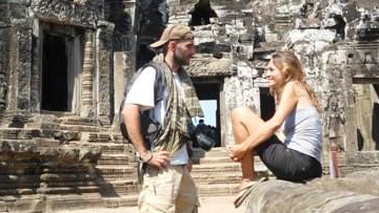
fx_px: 593
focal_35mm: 59
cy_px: 58
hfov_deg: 35.4
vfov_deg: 20.3
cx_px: 179
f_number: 4.3
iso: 80
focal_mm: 8.2
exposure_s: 1/320
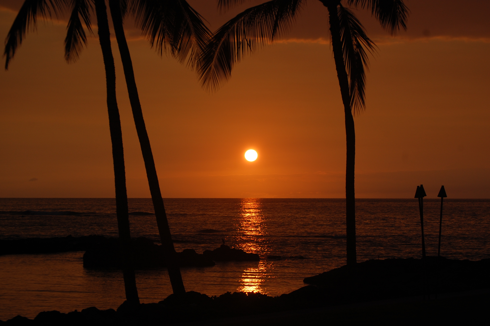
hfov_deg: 21.9
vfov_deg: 14.7
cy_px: 163
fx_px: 1265
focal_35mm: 93
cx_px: 245
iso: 200
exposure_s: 1/1000
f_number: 8
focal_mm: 62
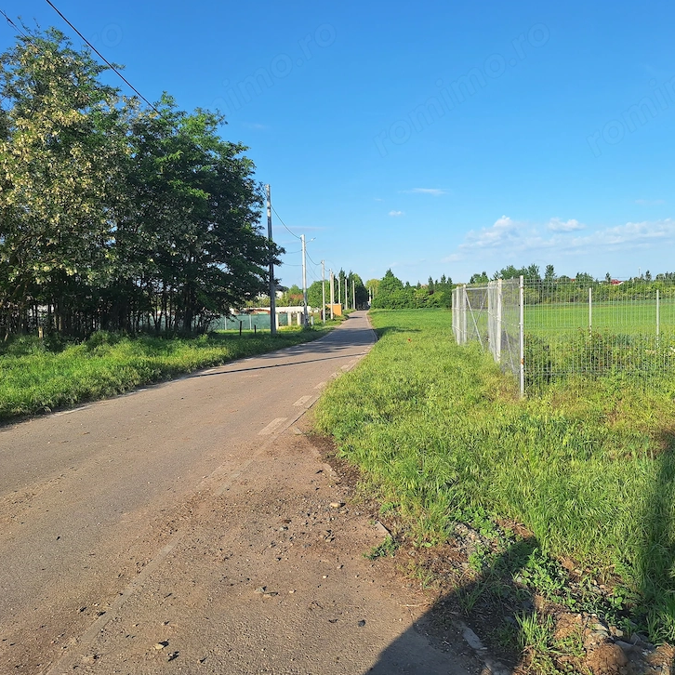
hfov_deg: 57.3
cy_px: 339
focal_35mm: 28
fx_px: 618
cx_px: 360
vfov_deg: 57.3
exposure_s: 1/1992
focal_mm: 5.54
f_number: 1.8
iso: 40
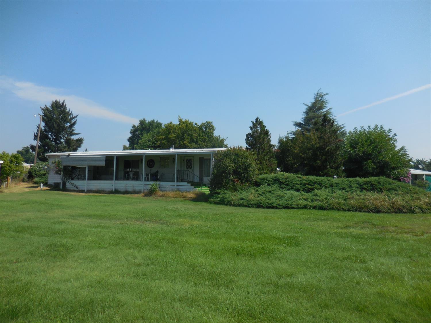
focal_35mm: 25
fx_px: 311
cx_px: 216
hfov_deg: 69.4
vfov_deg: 54.9
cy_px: 162
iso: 125
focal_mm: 4.5
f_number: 6.6
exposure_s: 1/500
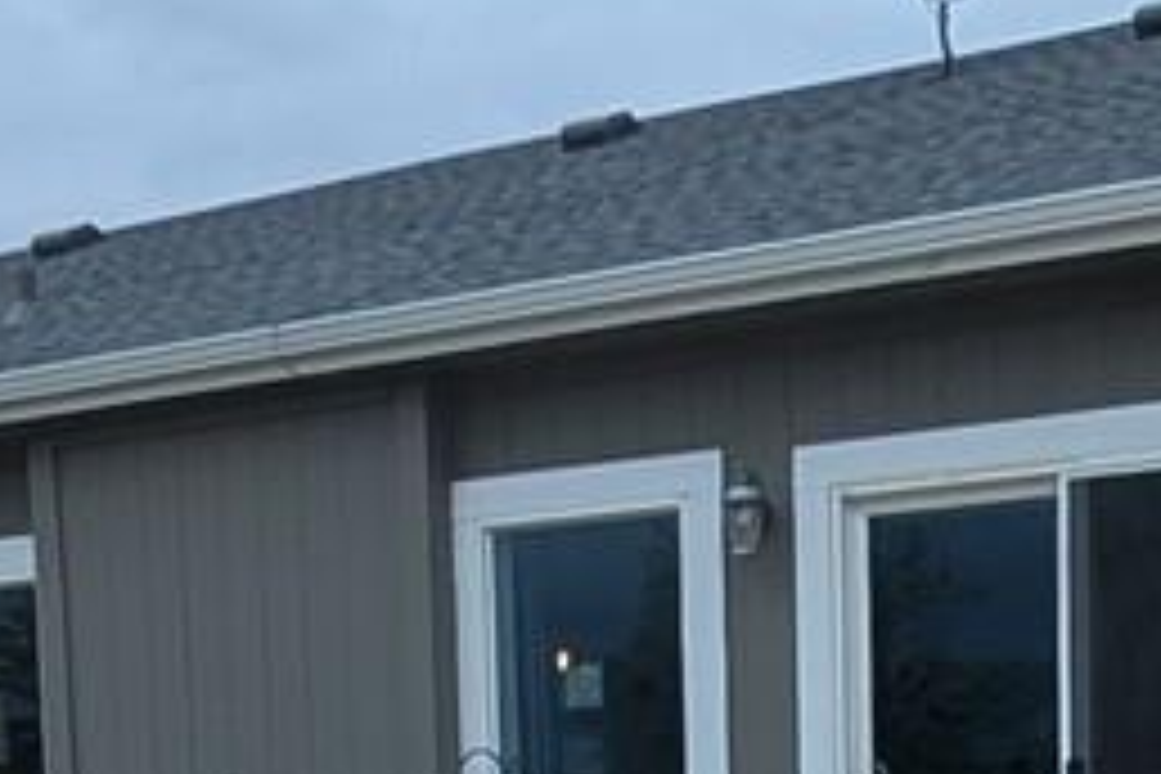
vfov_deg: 14.5
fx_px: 2709
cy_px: 1346
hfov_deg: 24.1
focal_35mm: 84
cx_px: 747
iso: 30
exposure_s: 1/751
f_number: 2.2
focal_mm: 1.54
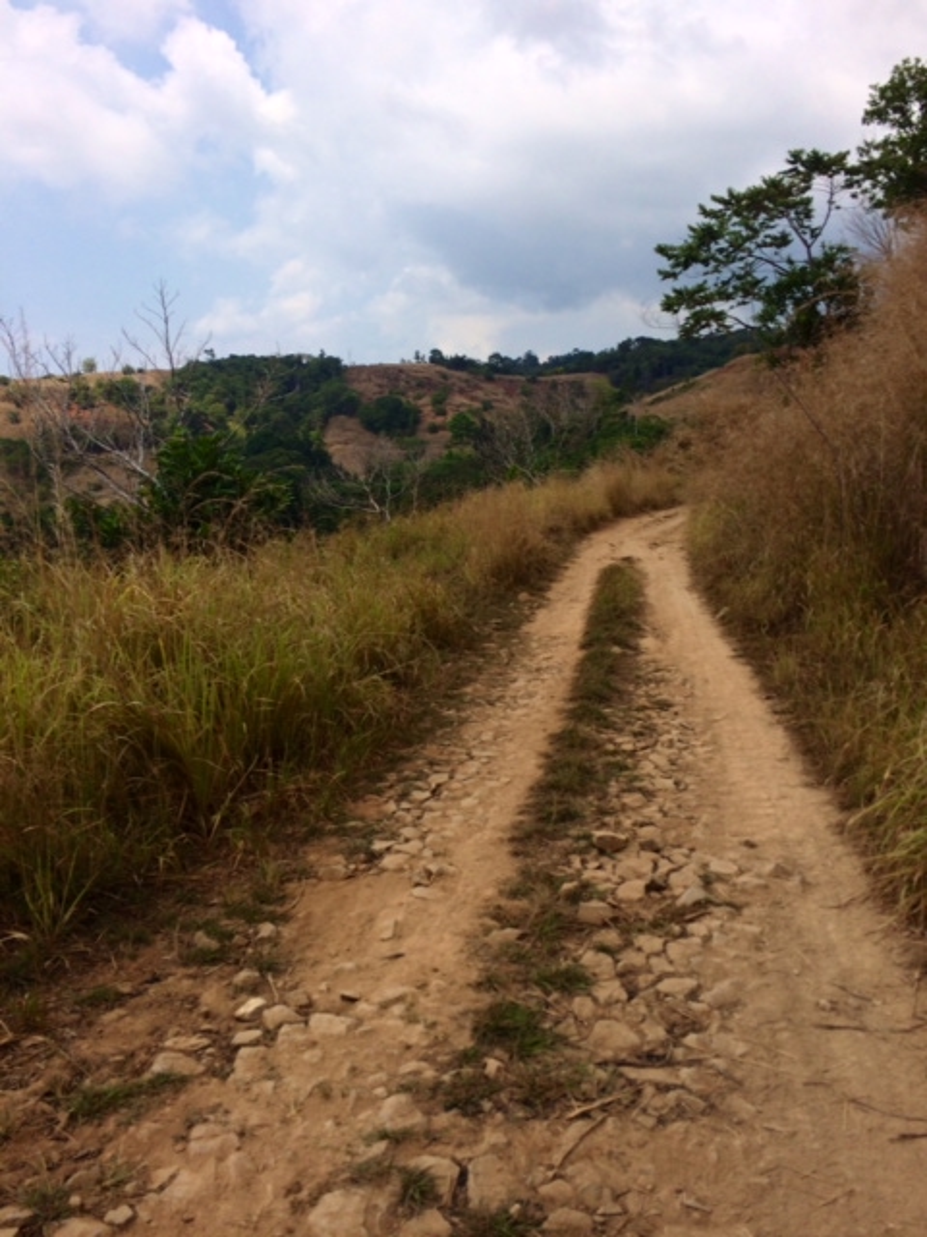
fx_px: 1071
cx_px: 464
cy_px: 618
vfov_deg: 60.0
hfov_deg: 46.8
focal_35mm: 30
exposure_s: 1/3425
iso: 40
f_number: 2.2
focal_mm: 4.12
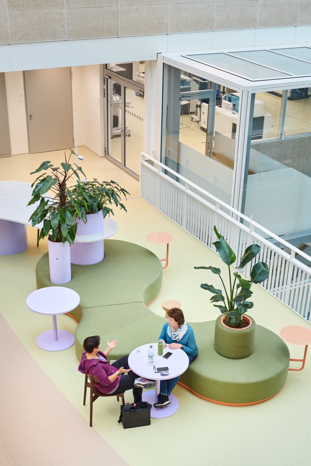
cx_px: 156
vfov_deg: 39.6
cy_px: 233
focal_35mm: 50
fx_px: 648
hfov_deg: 27.0
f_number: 5.6
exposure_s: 1/50
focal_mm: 50
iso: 1000
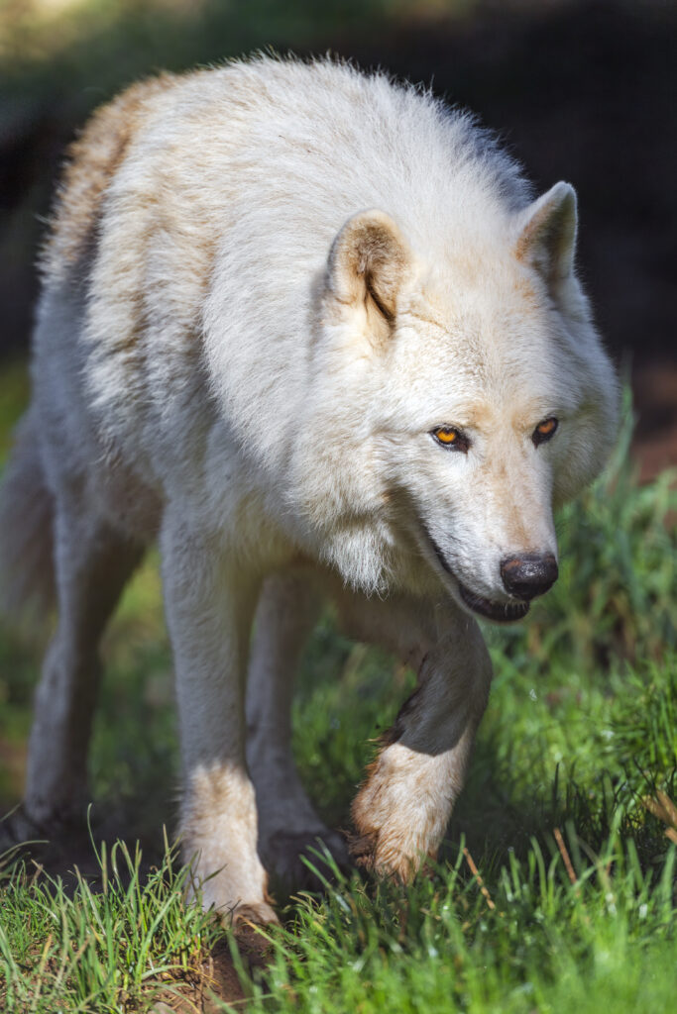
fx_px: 11279
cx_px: 338
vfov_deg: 5.2
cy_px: 507
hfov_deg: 3.4
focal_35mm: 400
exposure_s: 1/1000
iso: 200
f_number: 5
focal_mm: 400
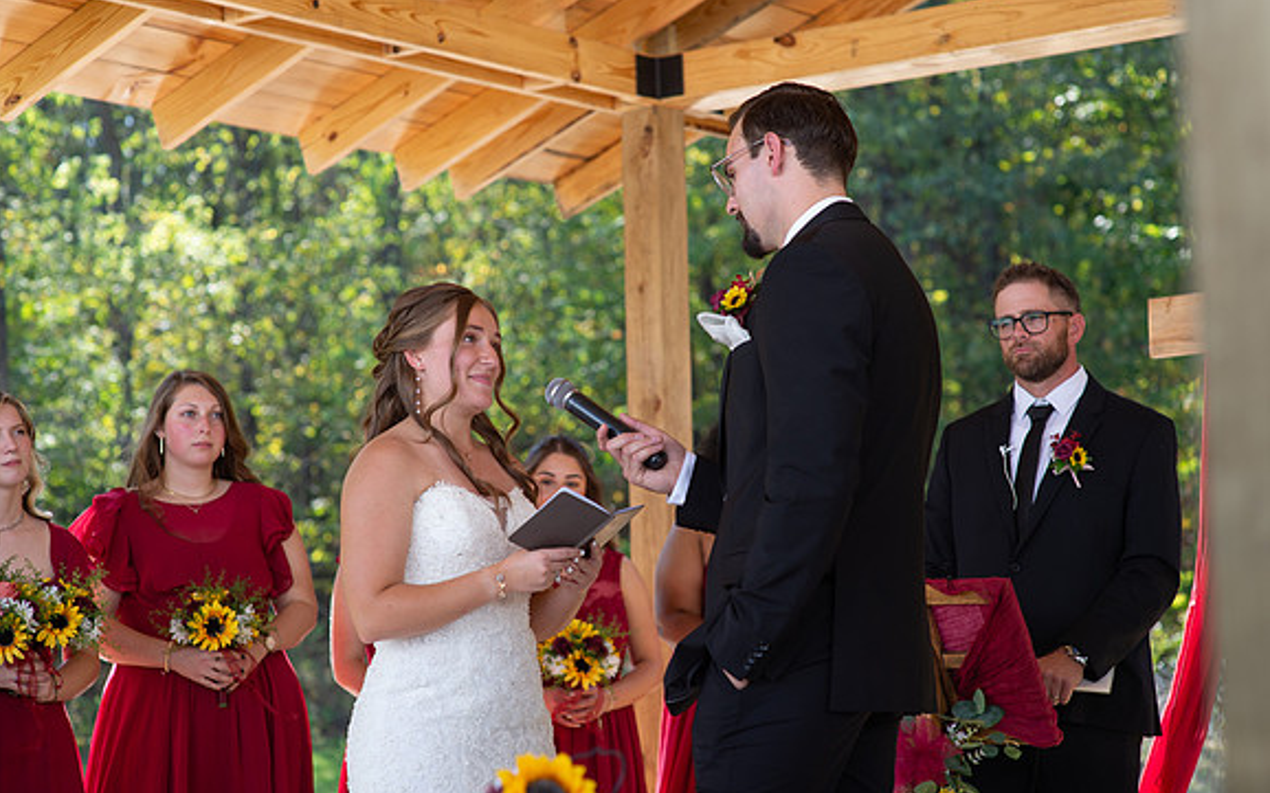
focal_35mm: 87
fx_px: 3011
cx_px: 635
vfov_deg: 15.0
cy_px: 399
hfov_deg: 23.8
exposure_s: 1/400
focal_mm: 85
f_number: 4.5
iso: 400
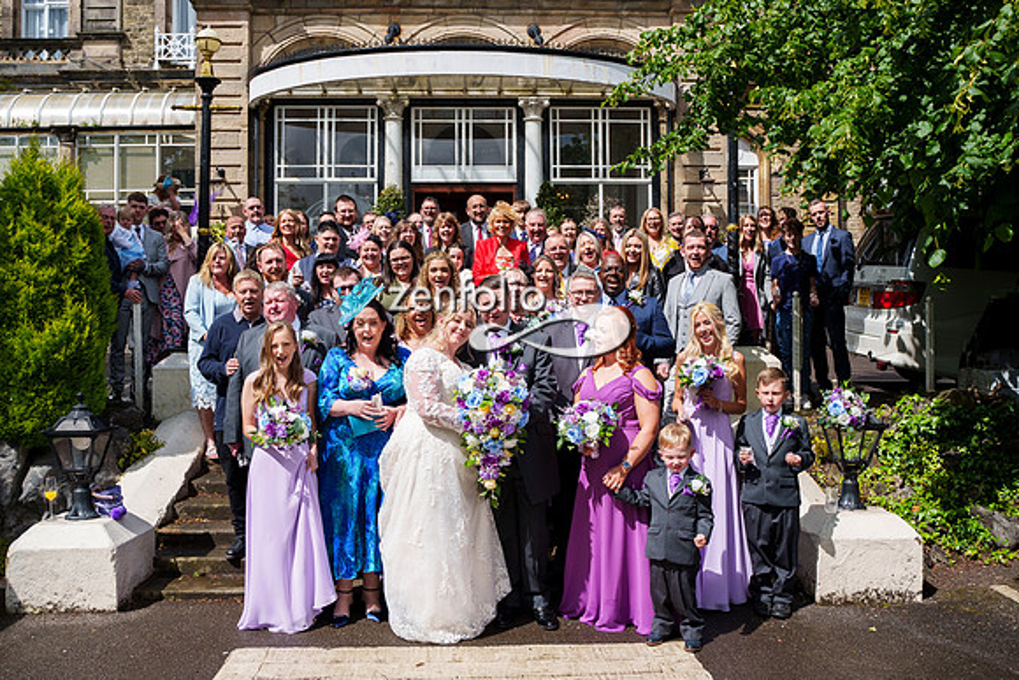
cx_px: 506
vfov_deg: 42.0
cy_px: 335
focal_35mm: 31
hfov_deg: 59.8
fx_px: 886
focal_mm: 28
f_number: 3.5
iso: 200
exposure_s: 1/3200
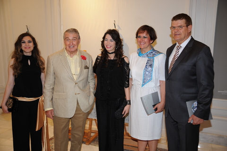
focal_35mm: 34
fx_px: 214
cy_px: 76
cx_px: 114
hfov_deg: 55.8
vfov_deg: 38.8
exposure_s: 1/60
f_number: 5
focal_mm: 34
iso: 200
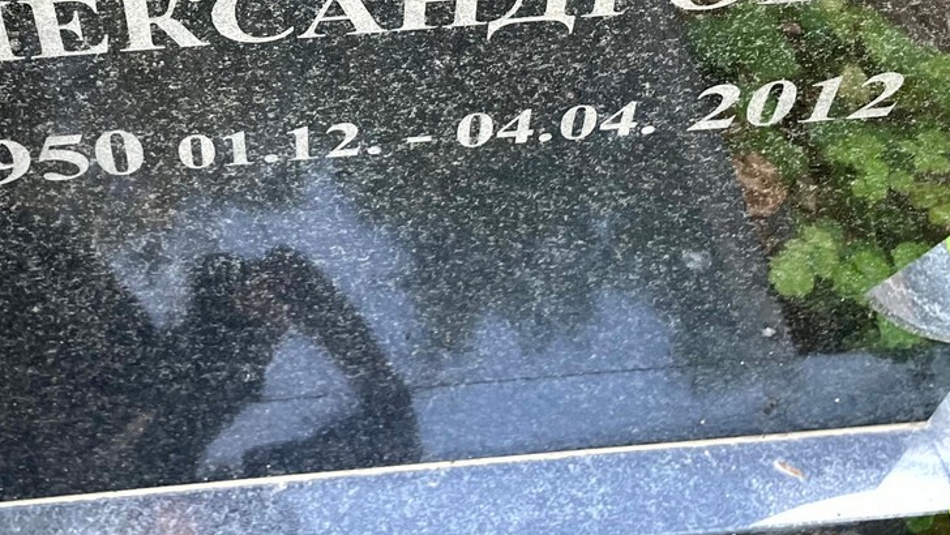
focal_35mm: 56
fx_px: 1411
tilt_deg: -49.2
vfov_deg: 20.6
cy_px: -39
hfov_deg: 36.8
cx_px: 313
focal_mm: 4.2
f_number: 1.6
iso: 125
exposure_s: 1/101
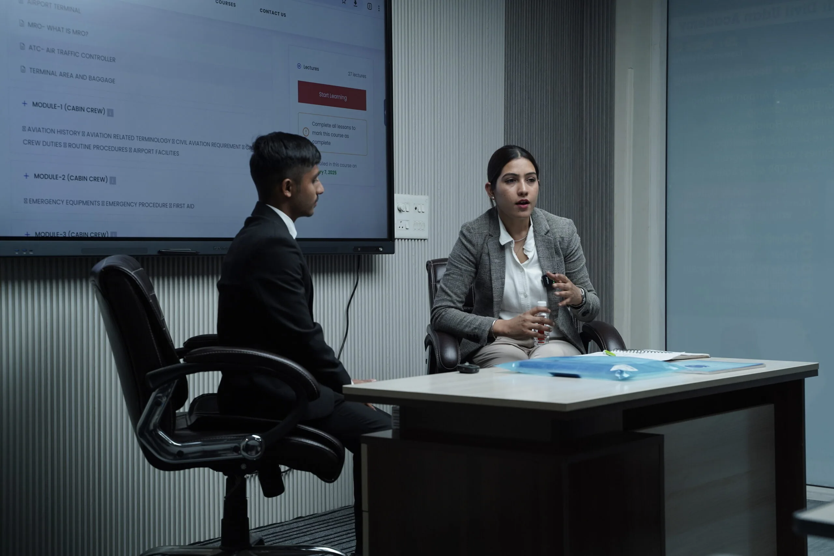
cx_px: 417
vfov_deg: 25.1
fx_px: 1251
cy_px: 278
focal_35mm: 54
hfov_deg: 36.9
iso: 400
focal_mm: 54
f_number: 5
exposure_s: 1/125
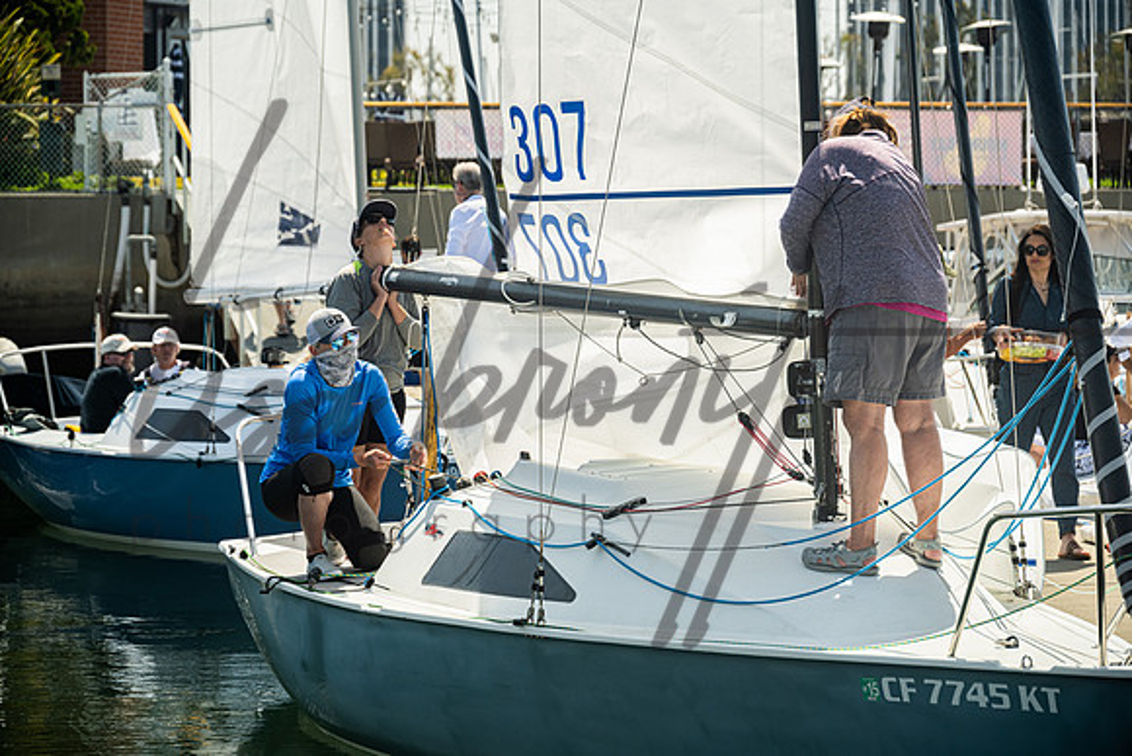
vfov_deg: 11.4
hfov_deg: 17.1
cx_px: 566
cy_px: 378
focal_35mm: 120
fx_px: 3774
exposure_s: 1/500
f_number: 6.3
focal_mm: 120
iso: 250
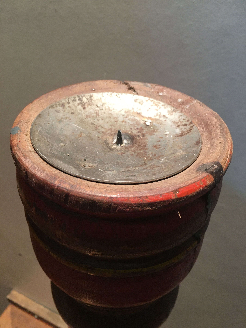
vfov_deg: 61.7
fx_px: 275
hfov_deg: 48.2
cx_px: 123
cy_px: 164
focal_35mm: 29
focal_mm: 4.15
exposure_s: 1/30
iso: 100
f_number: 2.2
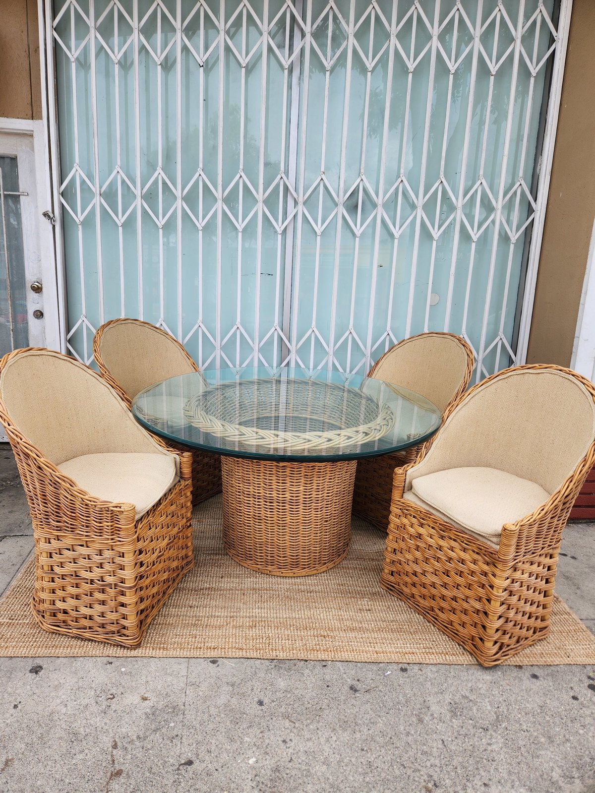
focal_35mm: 23
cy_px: 396
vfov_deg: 73.9
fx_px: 527
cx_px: 298
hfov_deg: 58.9
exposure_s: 1/699
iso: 20
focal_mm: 5.4
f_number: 1.8
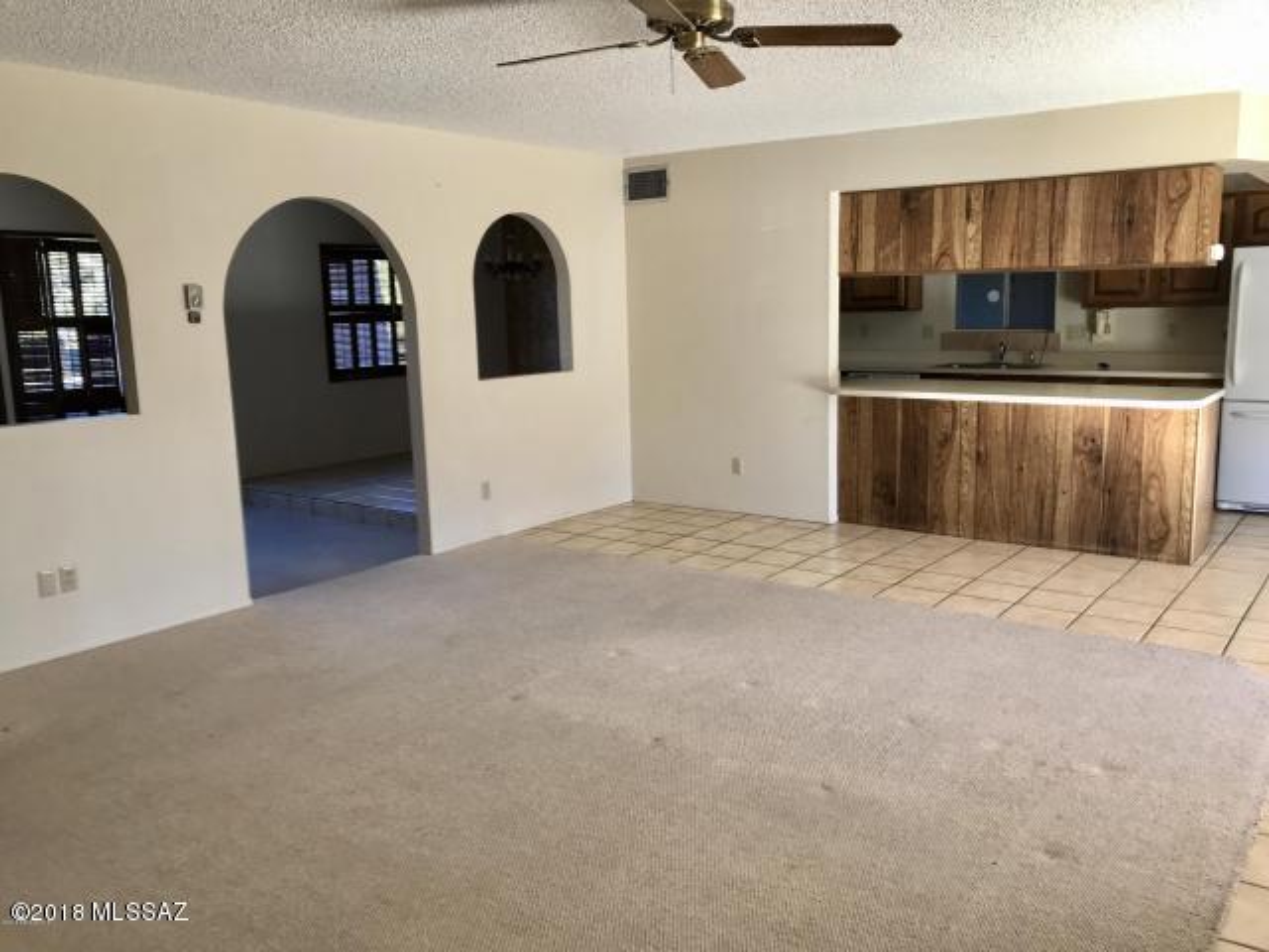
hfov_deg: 63.4
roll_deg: +0.9
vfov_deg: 49.7
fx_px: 1026
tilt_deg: -13.7
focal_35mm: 28
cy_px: 476
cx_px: 634
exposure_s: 1/60
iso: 32
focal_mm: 3.99
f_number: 1.8
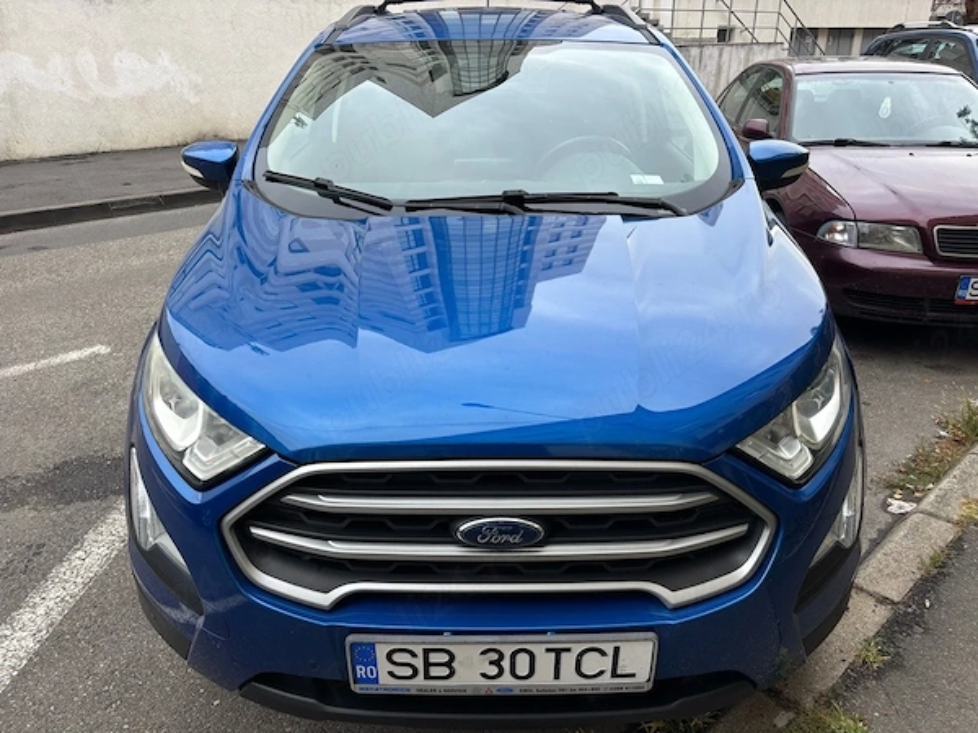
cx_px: 489
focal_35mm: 26
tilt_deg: -23.2
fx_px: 735
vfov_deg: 53.1
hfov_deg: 67.3
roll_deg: +1.0
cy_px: 366
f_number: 1.6
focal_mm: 5.96
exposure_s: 1/121
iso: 50
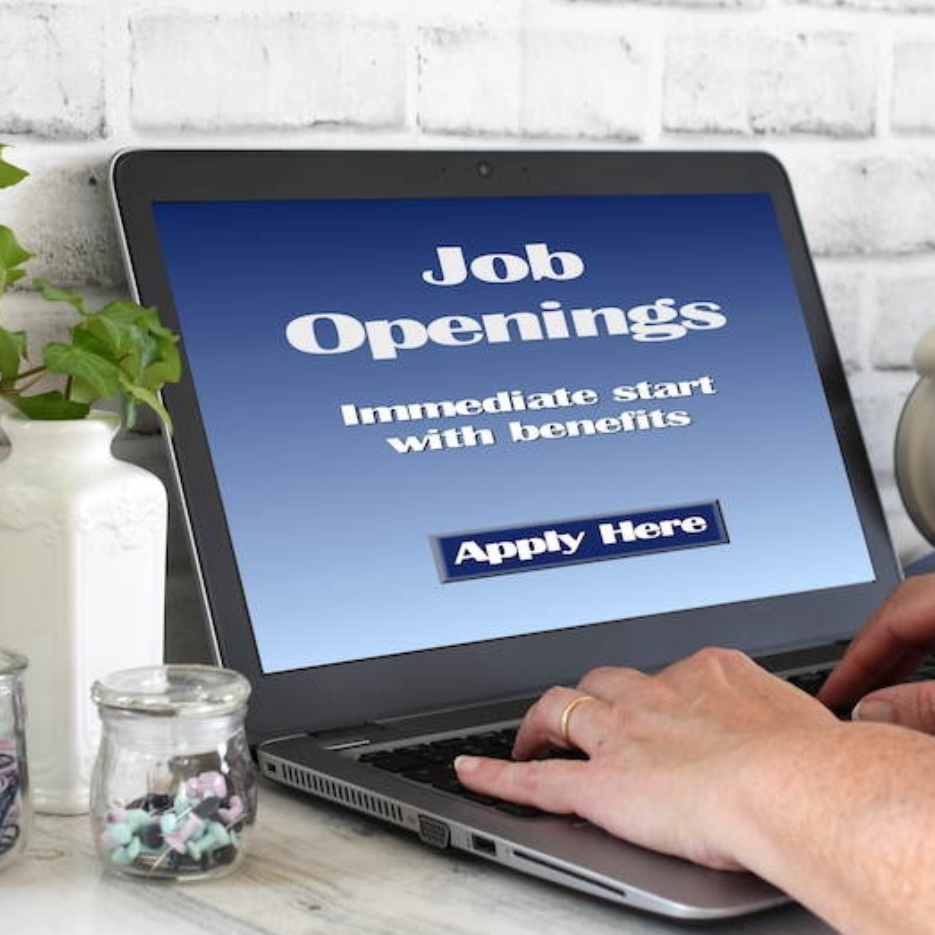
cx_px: 490
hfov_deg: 22.2
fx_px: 2384
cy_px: 473
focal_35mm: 78
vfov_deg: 22.2
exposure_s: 1/50
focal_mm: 40
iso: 400
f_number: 7.1
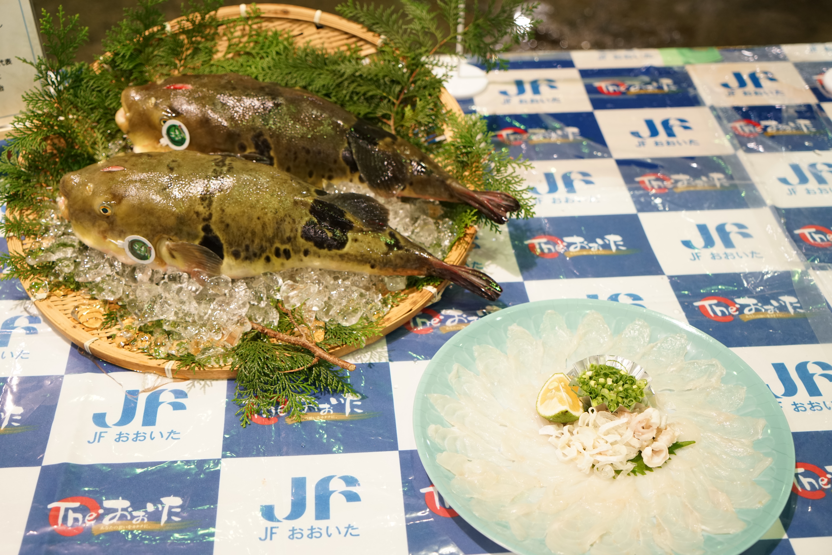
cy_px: 278
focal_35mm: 42
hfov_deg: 46.4
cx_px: 416
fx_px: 971
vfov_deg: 31.9
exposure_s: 1/60
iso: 2000
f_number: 4
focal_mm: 42
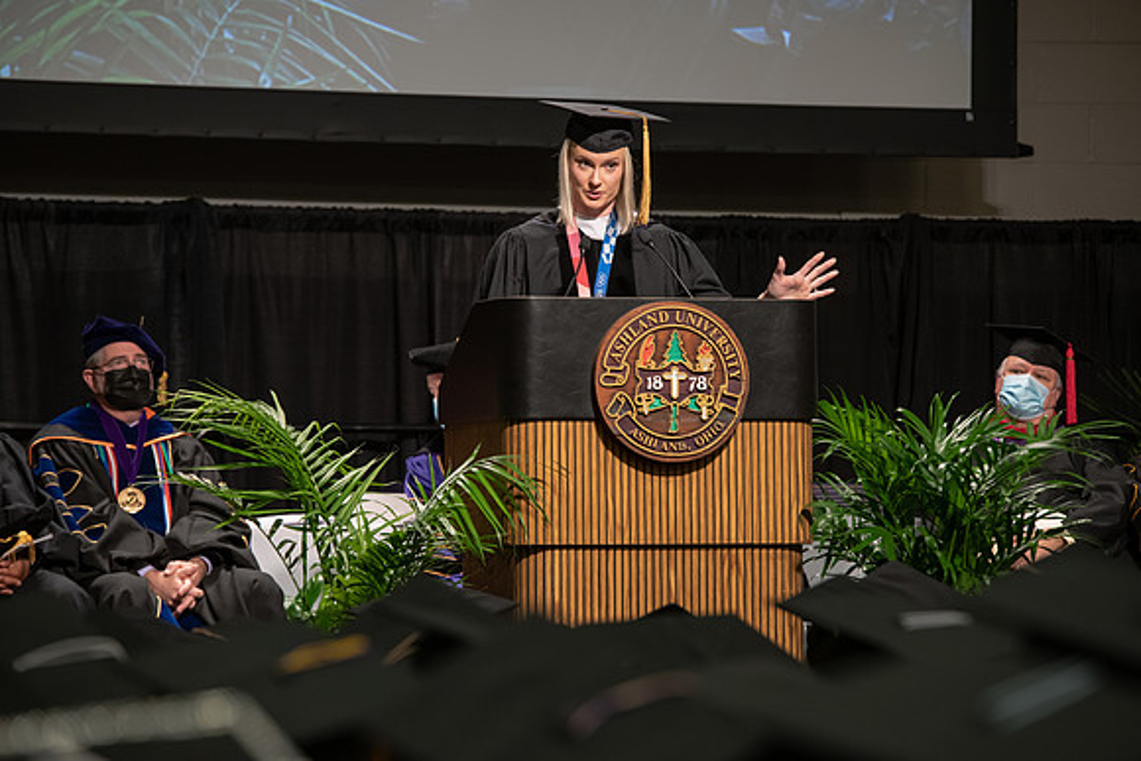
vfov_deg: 7.9
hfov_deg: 11.7
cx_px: 570
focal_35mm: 175
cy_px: 380
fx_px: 5548
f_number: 5
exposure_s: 1/200
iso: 1000
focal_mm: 175
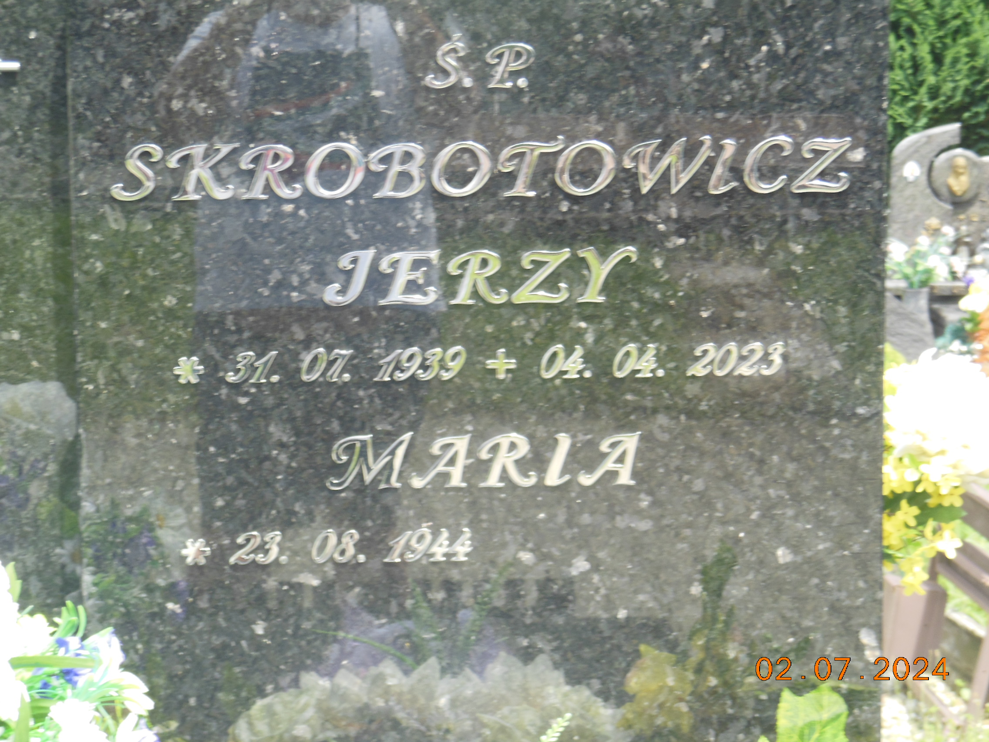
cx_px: 494
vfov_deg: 13.3
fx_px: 3171
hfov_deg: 17.7
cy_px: 371
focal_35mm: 111
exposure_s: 1/125
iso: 125
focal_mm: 19.7
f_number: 4.8
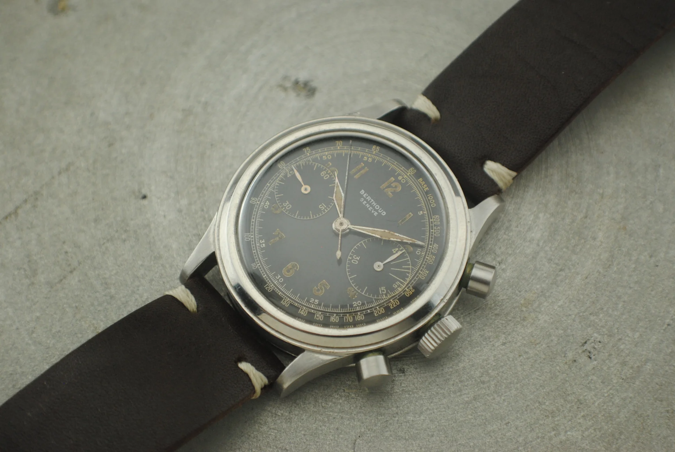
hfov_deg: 24.6
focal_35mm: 82
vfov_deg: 16.6
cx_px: 338
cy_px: 226
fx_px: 1549
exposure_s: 1/250
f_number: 5.6
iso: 400
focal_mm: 55
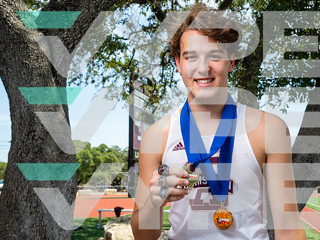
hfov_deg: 40.4
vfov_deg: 30.9
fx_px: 435
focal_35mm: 47
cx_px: 178
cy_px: 121
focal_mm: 43
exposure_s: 1/125
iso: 100
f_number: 10
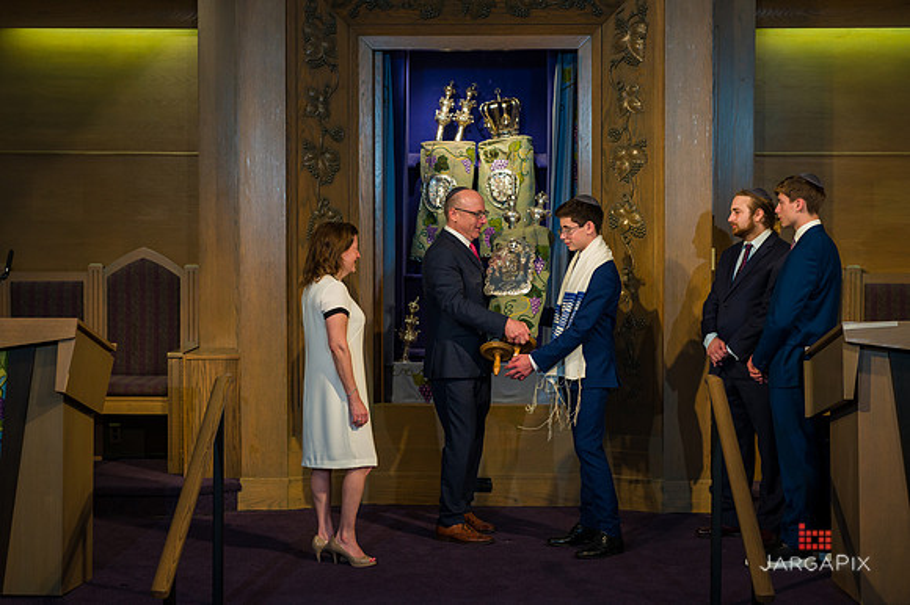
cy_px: 302
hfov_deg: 32.4
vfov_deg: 21.9
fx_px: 1566
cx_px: 455
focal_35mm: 62
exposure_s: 1/200
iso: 800
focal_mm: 62
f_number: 5
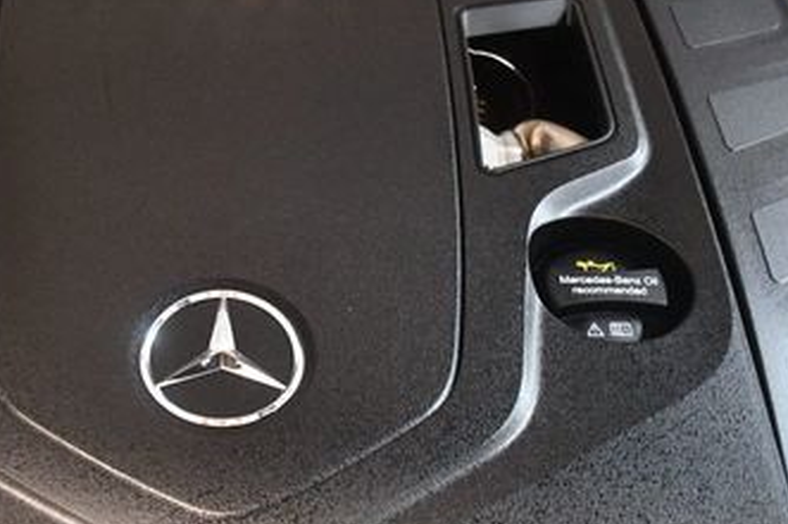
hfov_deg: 33.9
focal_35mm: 58
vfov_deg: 23.3
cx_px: 207
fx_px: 1268
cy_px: 286
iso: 8000
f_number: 3.5
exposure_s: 1/60
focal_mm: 20
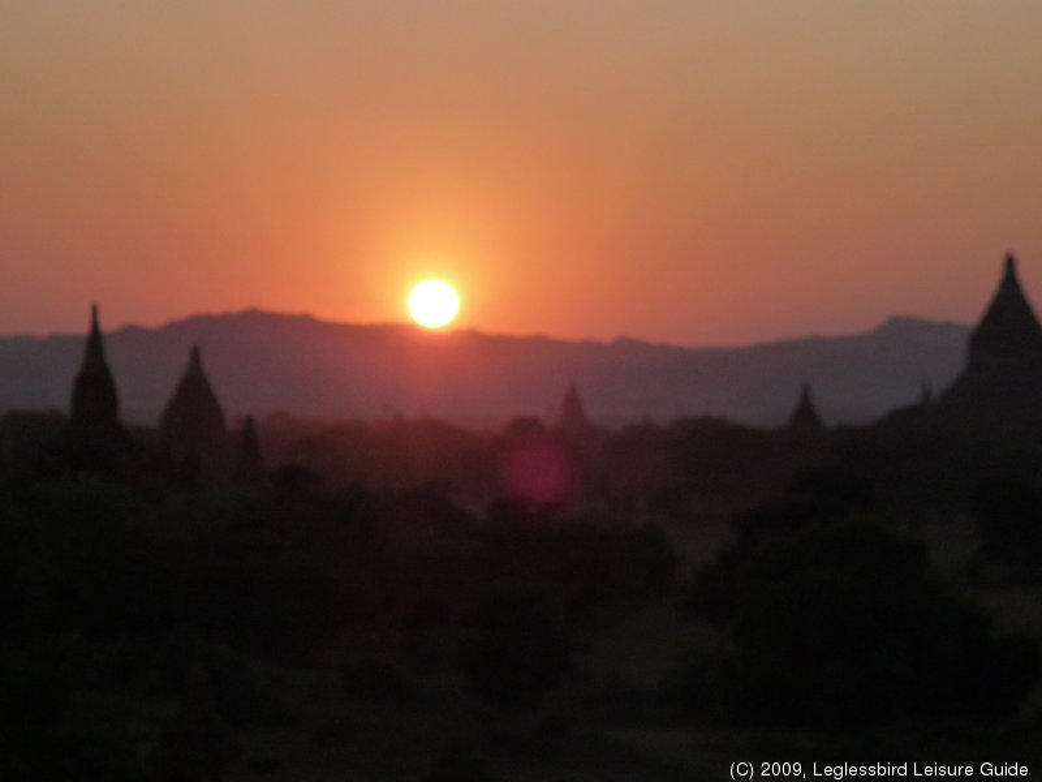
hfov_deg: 12.8
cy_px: 391
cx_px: 521
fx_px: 4636
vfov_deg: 9.6
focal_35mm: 154
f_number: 5.7
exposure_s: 1/400
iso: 160
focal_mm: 18.9
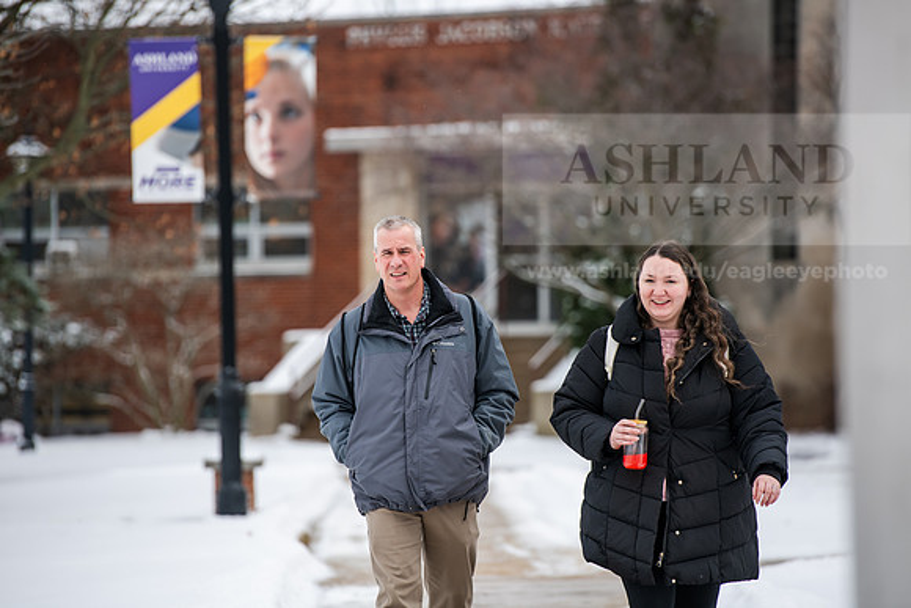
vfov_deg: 6.9
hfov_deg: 10.3
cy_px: 304
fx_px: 5062
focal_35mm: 200
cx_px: 456
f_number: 4
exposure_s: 1/640
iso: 160
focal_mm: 200
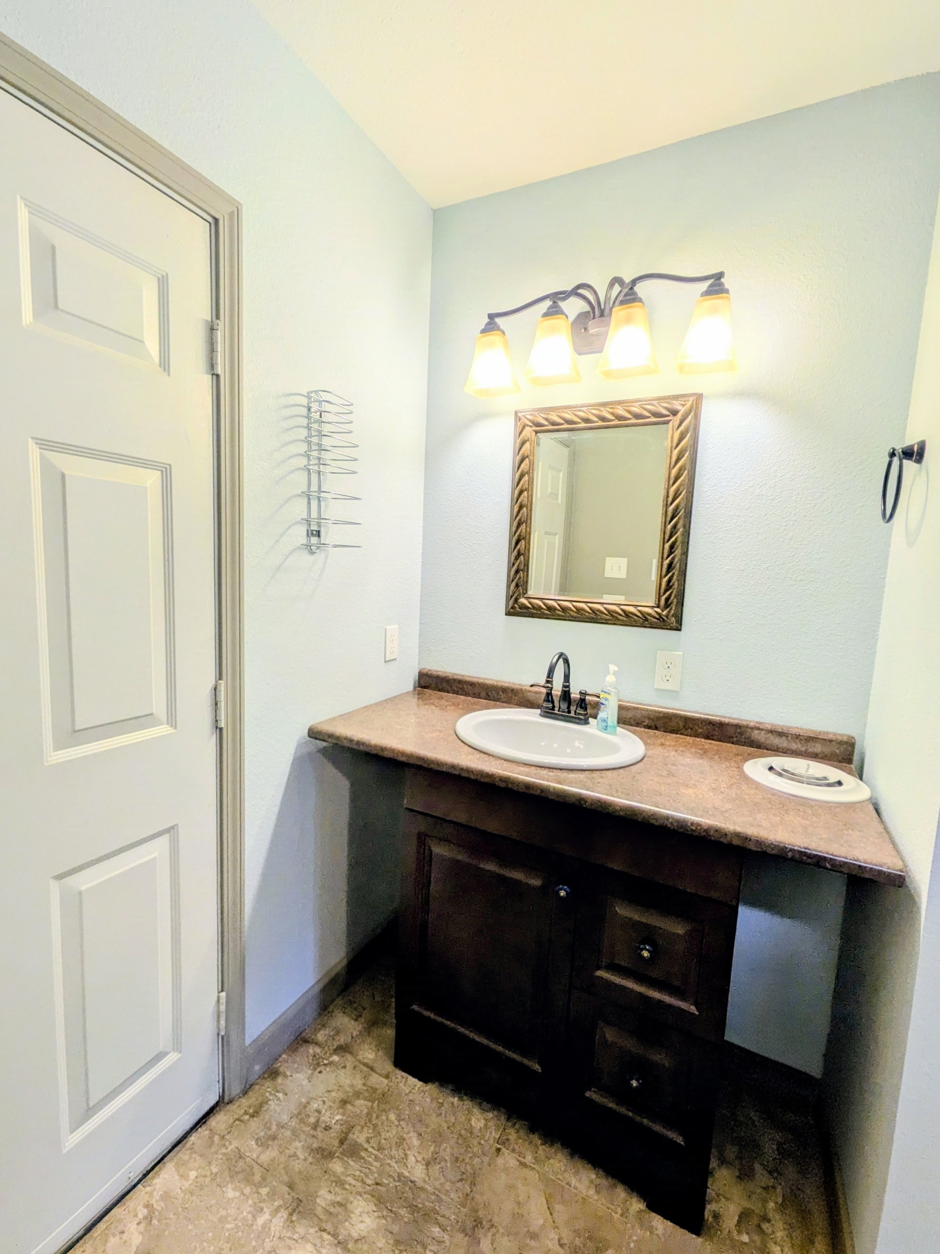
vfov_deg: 102.1
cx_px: 470
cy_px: 627
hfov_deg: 85.7
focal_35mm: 14
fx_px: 507
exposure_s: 1/120
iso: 84
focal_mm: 1.85
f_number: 2.2
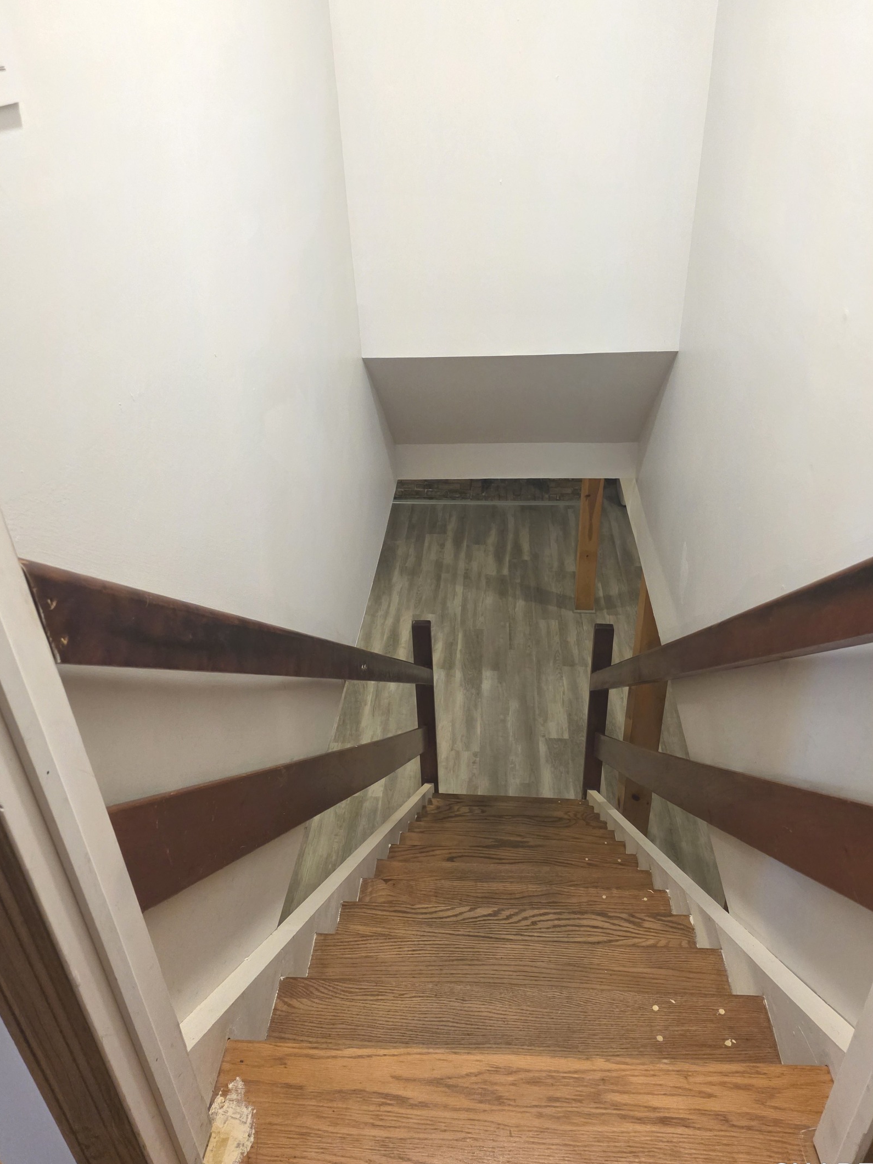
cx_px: 446
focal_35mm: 25
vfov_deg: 69.4
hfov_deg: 54.9
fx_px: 841
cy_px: 560
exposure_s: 1/120
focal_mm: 6.3
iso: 500
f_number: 1.7
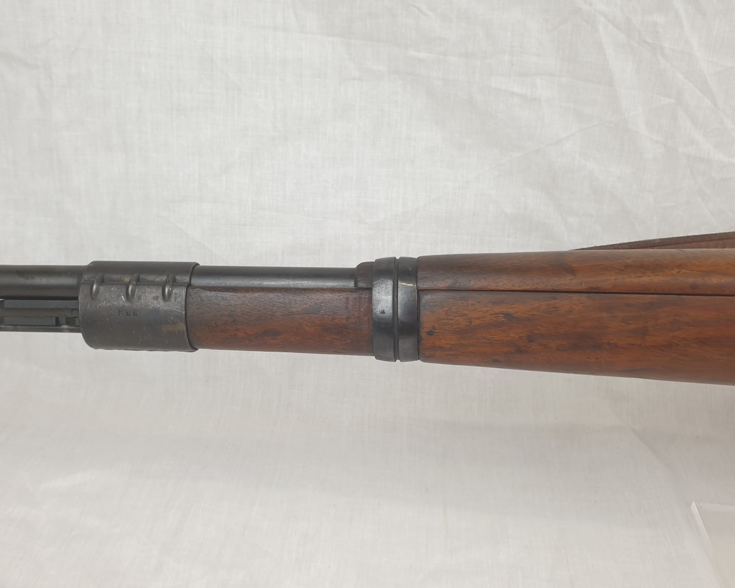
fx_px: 674
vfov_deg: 47.1
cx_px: 350
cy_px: 310
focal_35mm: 31
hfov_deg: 57.2
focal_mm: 4.3
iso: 50
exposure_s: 1/50
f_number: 2.4
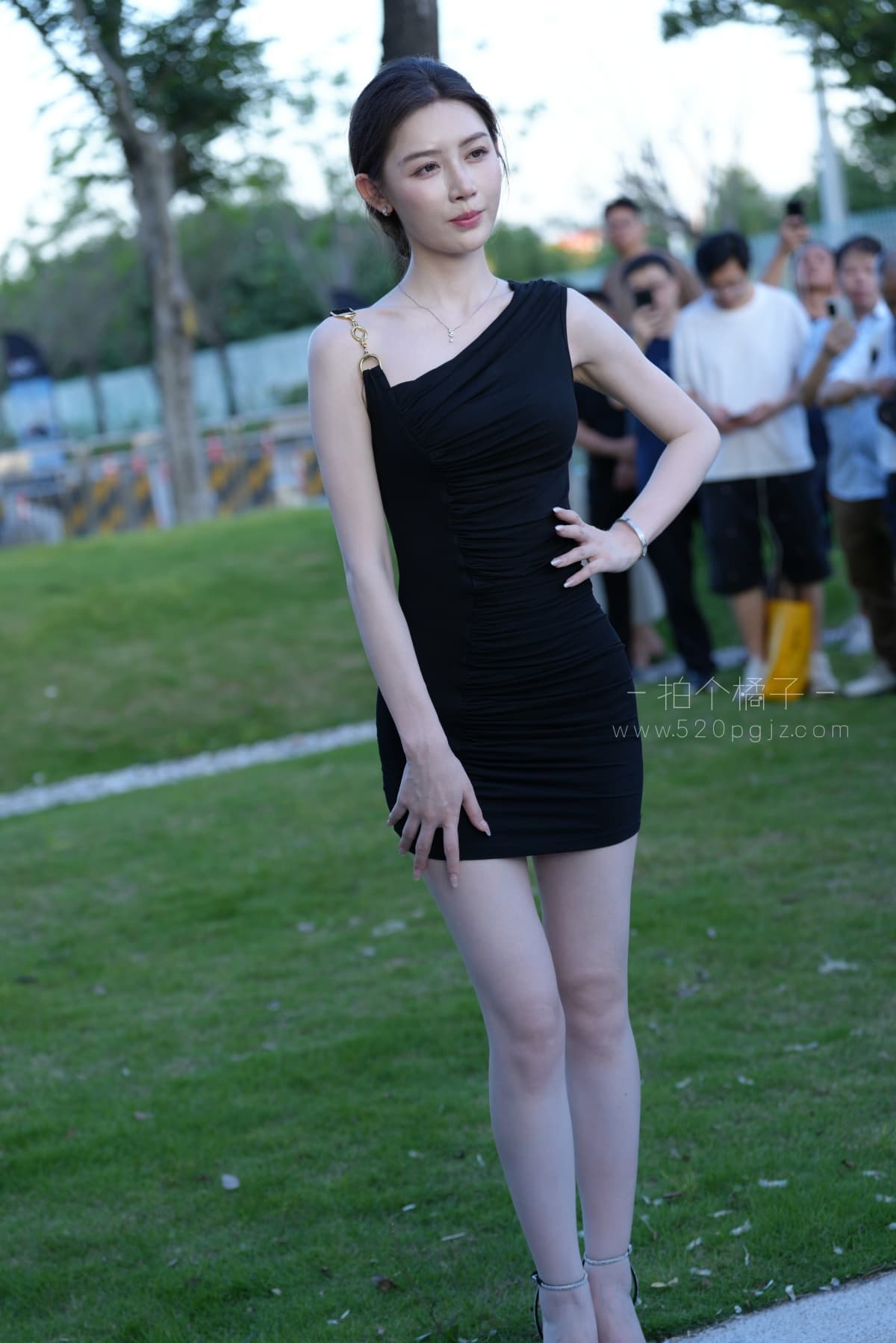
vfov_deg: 28.8
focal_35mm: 70
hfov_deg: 19.5
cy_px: 672
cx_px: 448
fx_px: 2613
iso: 160
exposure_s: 1/200
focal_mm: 70
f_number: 3.2
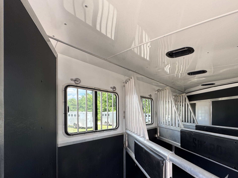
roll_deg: +0.2
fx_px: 131
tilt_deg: +0.5
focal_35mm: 19
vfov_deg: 67.4
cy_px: 113
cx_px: 149
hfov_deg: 83.0
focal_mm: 2.22
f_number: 2.2
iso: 64
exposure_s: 1/99
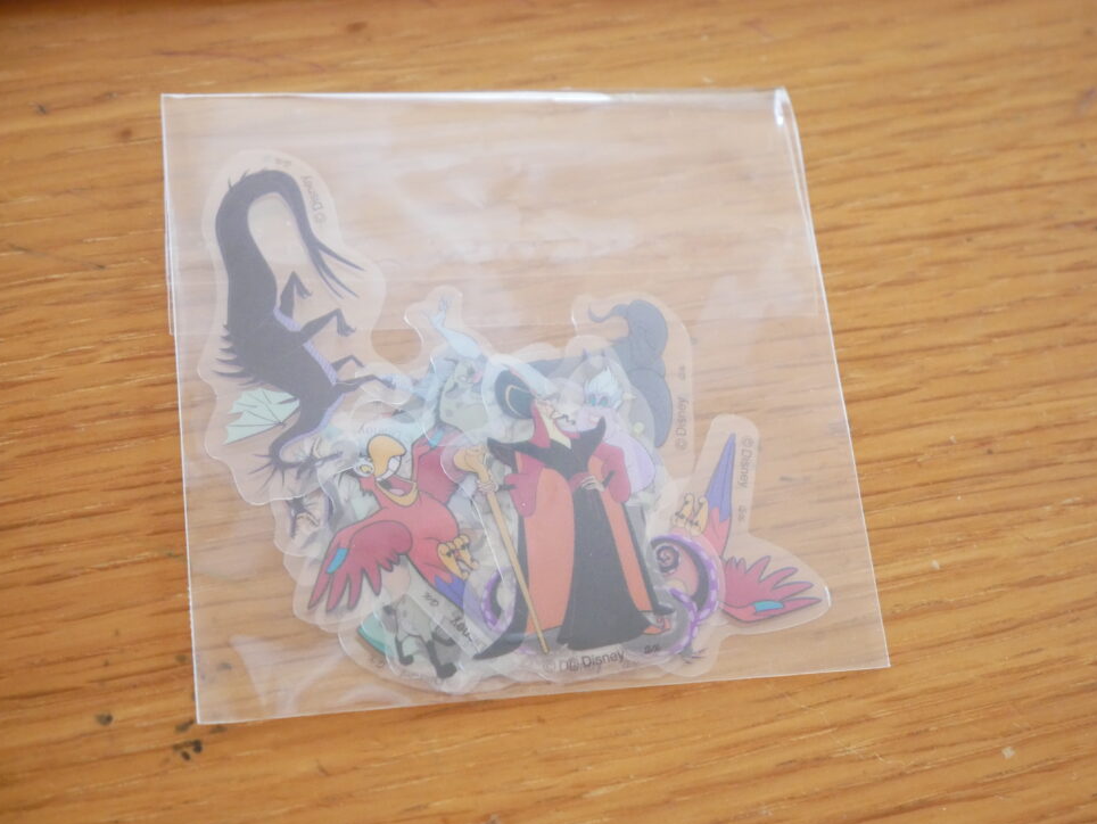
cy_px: 429
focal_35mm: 68
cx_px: 574
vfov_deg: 21.6
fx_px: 2156
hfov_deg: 28.5
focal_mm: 32
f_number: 5.6
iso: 3200
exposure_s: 1/60
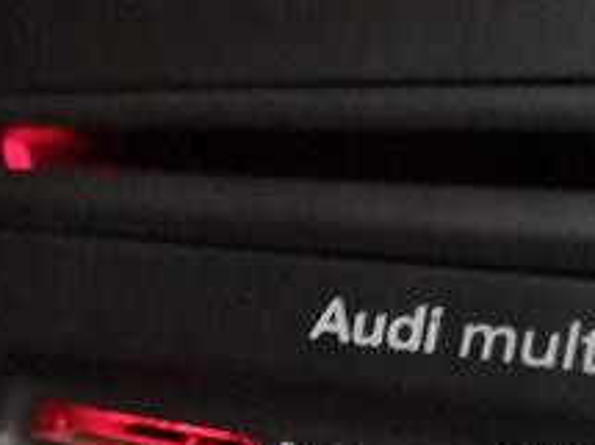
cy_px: 565
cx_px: 313
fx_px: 1409
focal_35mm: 82
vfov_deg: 17.0
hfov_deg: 23.8
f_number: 1.8
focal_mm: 3.95
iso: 2500
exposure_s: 1/16.7
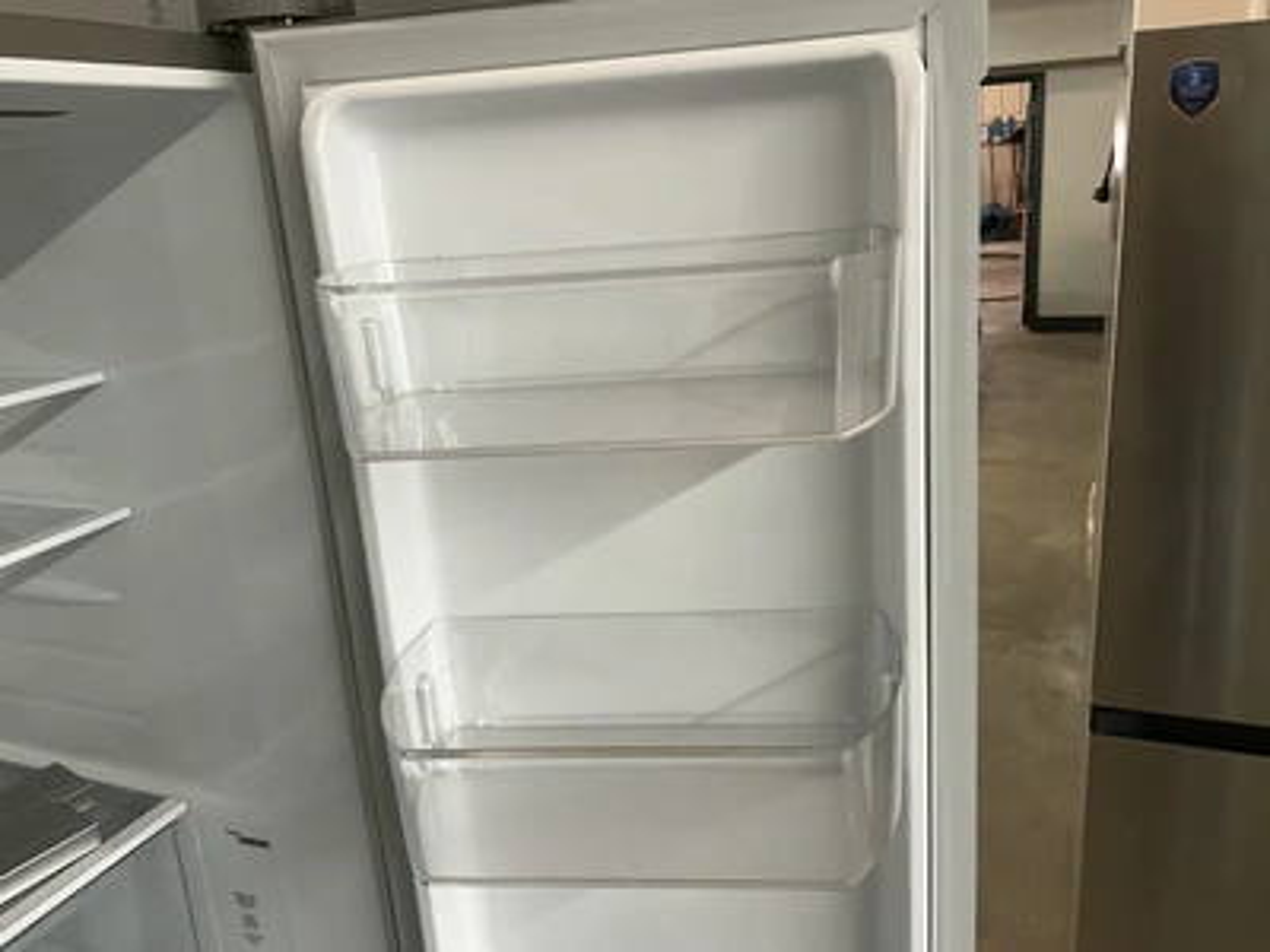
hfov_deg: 61.7
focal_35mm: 29
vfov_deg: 48.2
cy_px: 476
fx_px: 1064
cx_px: 635
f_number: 1.8
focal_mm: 3
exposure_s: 1/60
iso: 160
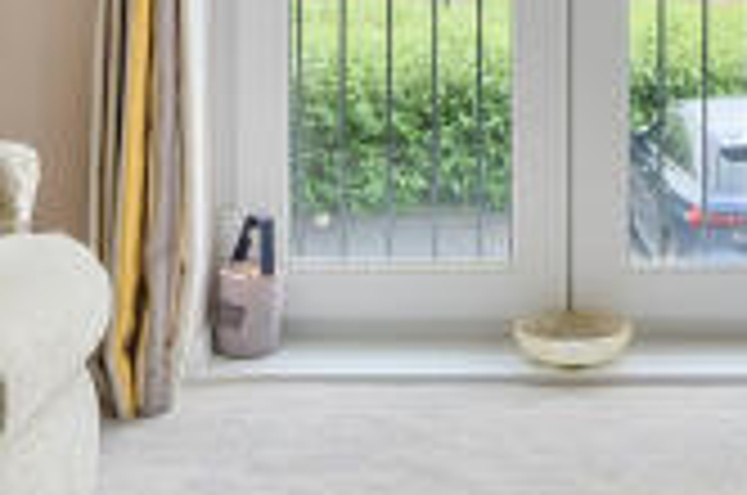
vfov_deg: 14.6
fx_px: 1843
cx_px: 567
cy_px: -164
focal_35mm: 89
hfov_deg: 22.7
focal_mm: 21
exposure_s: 1/25
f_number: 8
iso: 100
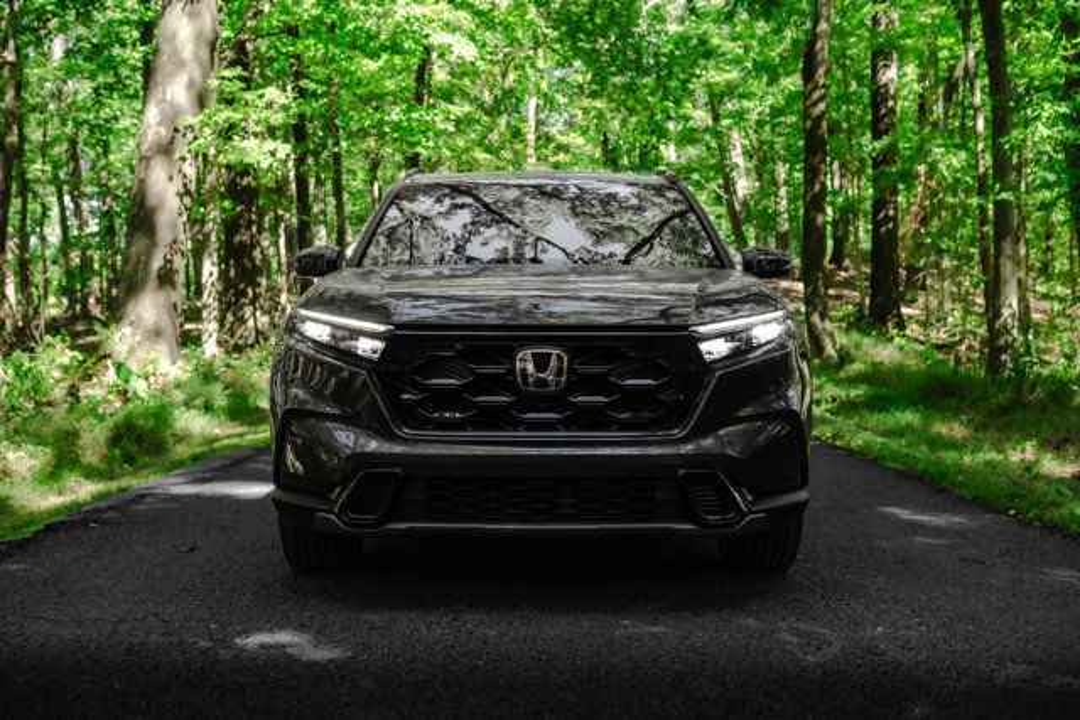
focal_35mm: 45
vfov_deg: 29.9
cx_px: 540
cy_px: 360
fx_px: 1350
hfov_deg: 43.6
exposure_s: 1/640
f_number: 5
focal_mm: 45
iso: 1250
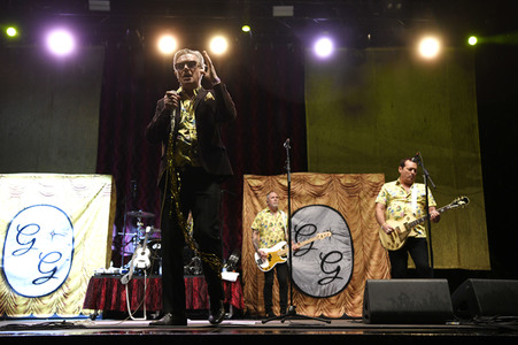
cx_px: 259
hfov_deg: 50.7
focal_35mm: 38
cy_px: 172
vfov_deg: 35.0
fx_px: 546
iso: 1600
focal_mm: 38
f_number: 3.5
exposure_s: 1/200
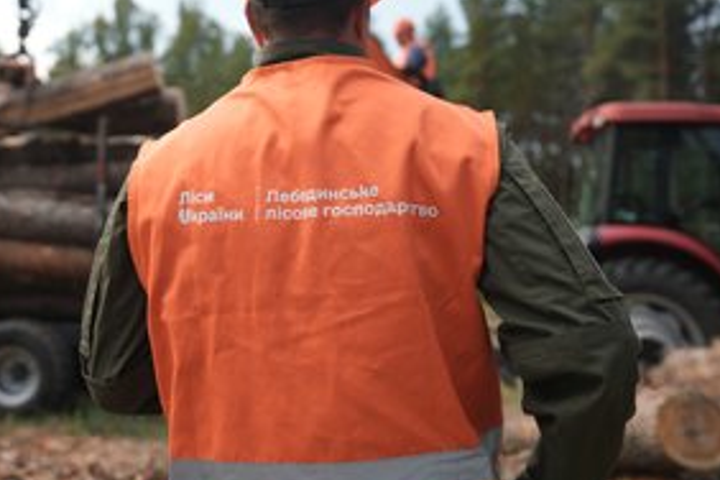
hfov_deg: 38.4
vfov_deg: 26.4
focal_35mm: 51
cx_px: 235
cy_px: 165
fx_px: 1020
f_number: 2.8
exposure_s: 1/125
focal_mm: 36
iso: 160
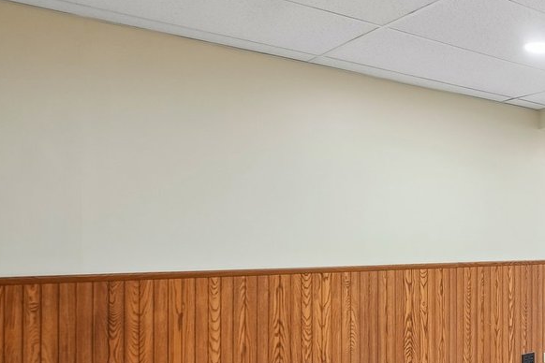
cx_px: 602
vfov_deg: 33.9
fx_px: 590
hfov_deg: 40.0
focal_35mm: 39
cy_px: 245
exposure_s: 1/40
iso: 400
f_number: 3.2
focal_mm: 14
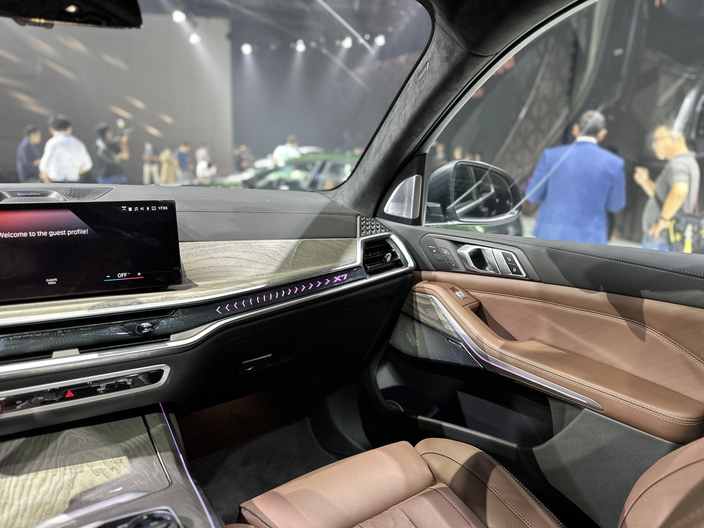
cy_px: 264
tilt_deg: -12.6
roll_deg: -2.0
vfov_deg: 56.8
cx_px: 352
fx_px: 488
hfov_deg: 71.6
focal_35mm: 24
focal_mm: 6.86
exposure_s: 1/61
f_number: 1.78
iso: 200
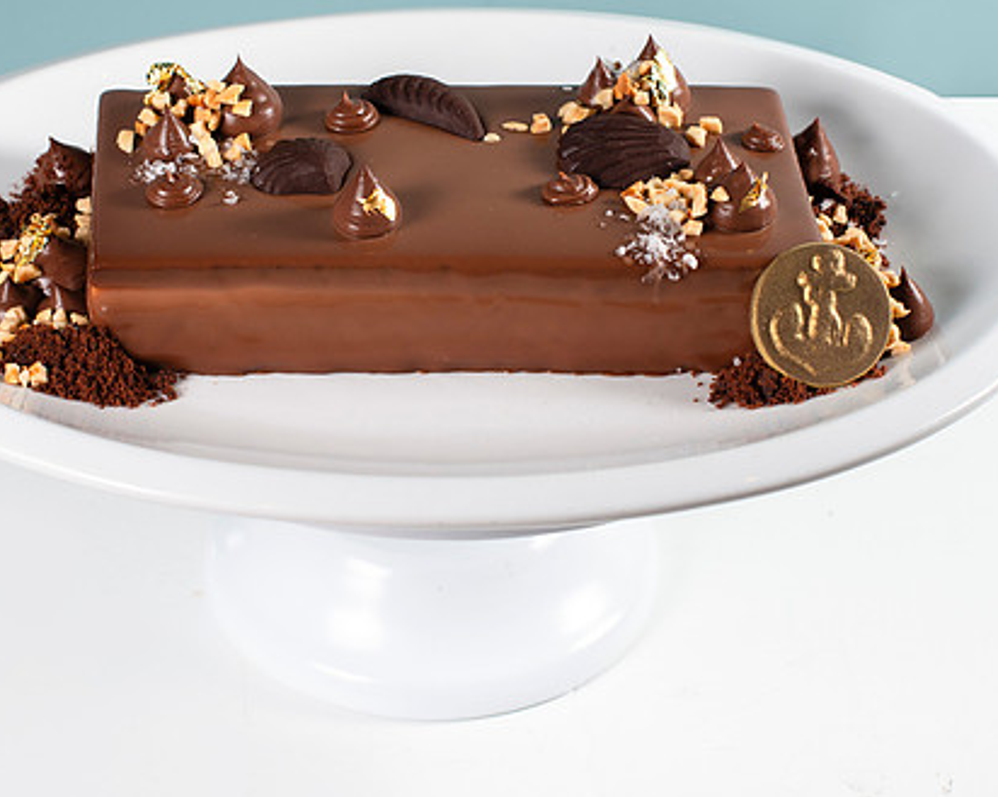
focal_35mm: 89
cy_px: 310
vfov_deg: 17.2
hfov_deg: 21.5
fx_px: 2627
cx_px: 446
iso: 200
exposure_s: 1/200
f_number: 5.6
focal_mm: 50
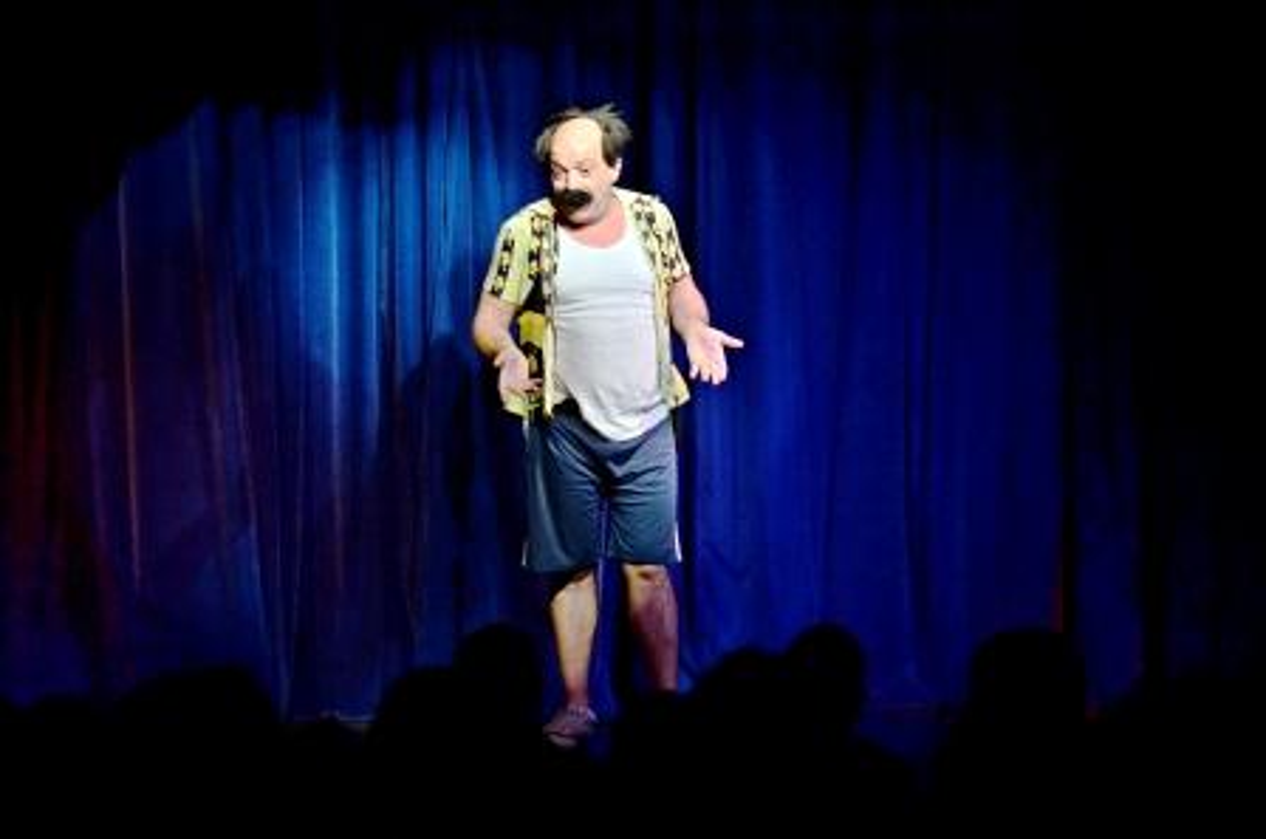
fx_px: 5529
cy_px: 420
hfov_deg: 13.1
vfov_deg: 8.7
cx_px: 633
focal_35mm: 158
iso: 1600
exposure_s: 1/250
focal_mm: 105
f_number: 5.6
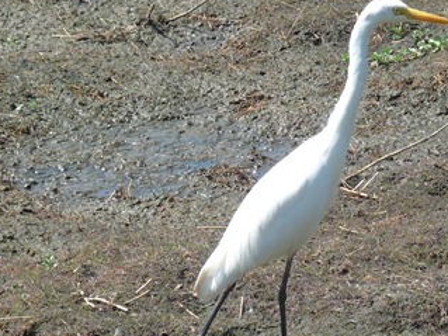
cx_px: 309
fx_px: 6585
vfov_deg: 2.9
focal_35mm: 509
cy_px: 181
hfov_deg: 3.9
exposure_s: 1/500
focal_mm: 32.7
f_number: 3.7
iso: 100
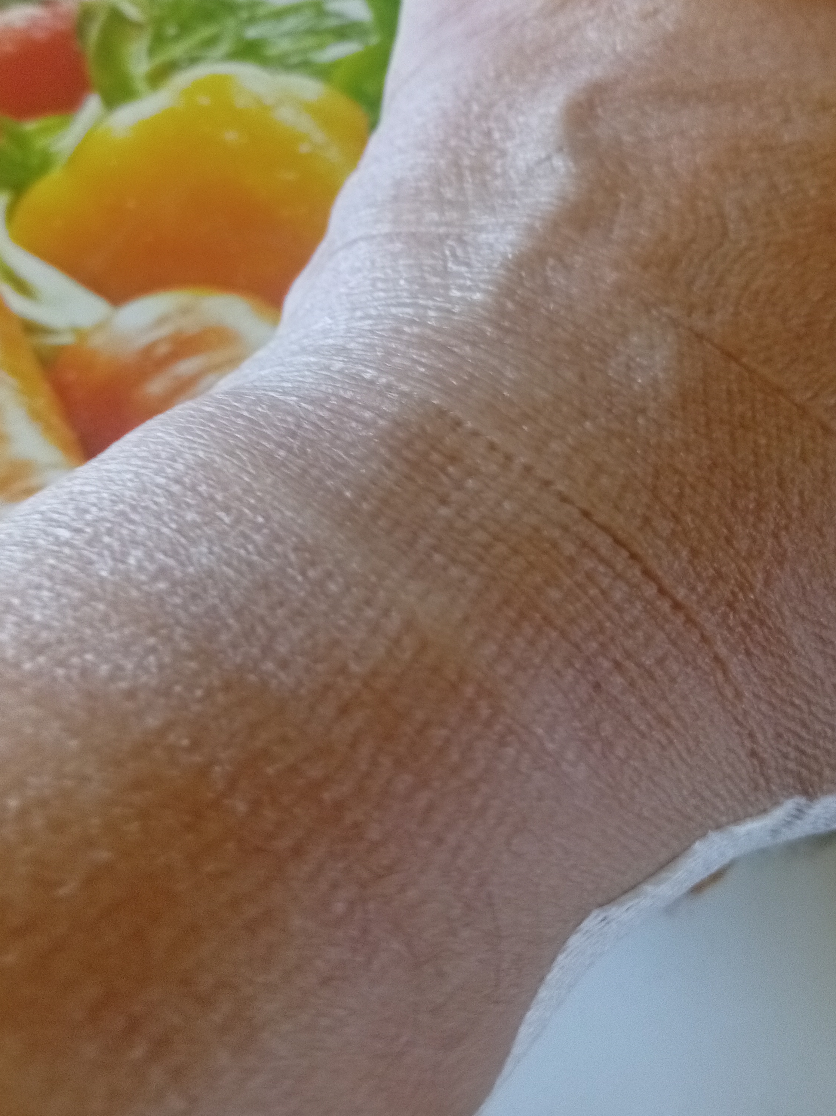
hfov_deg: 38.6
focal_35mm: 37
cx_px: 446
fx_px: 1192
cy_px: 409
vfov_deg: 49.6
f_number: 1.8
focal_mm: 3.84
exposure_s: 1/33.3
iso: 401
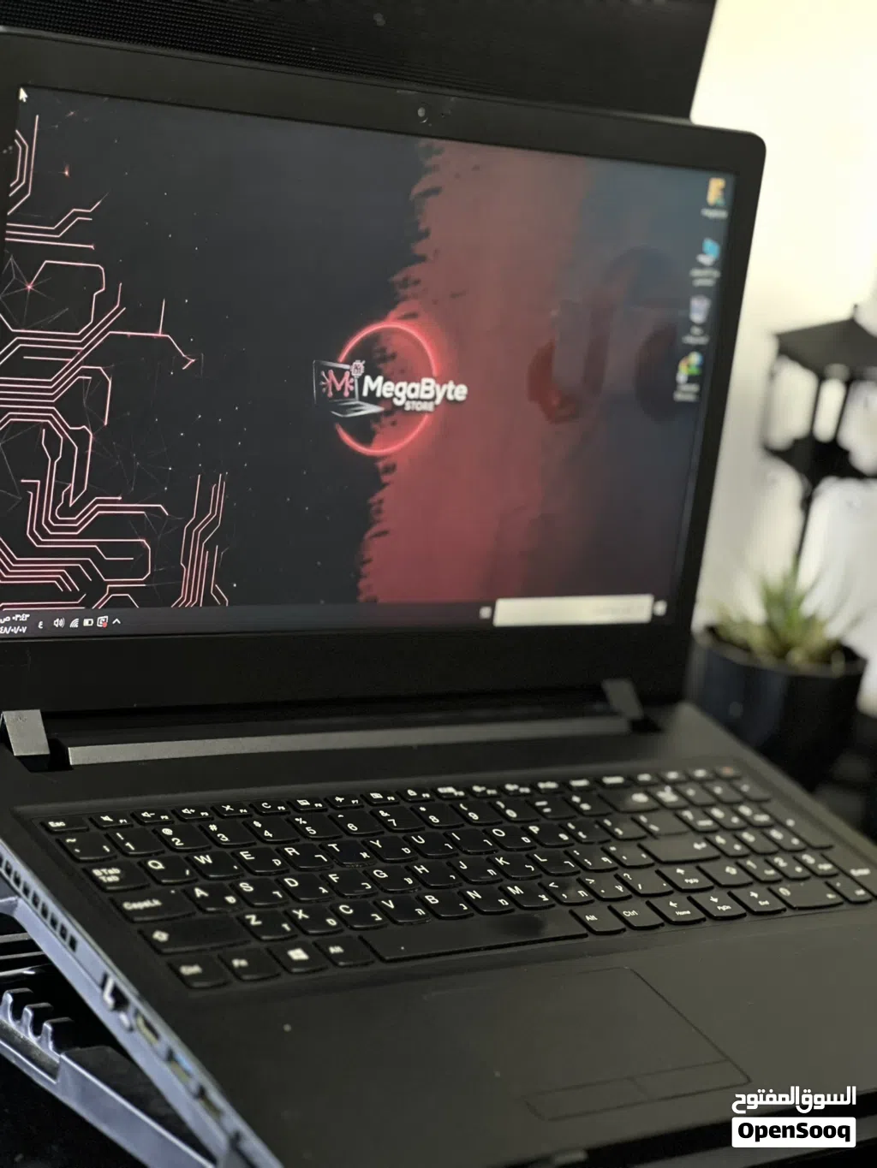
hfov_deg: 19.1
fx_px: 2601
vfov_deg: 25.3
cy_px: 584
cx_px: 438
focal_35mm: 77
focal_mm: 9
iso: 400
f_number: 2.8
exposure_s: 1/20
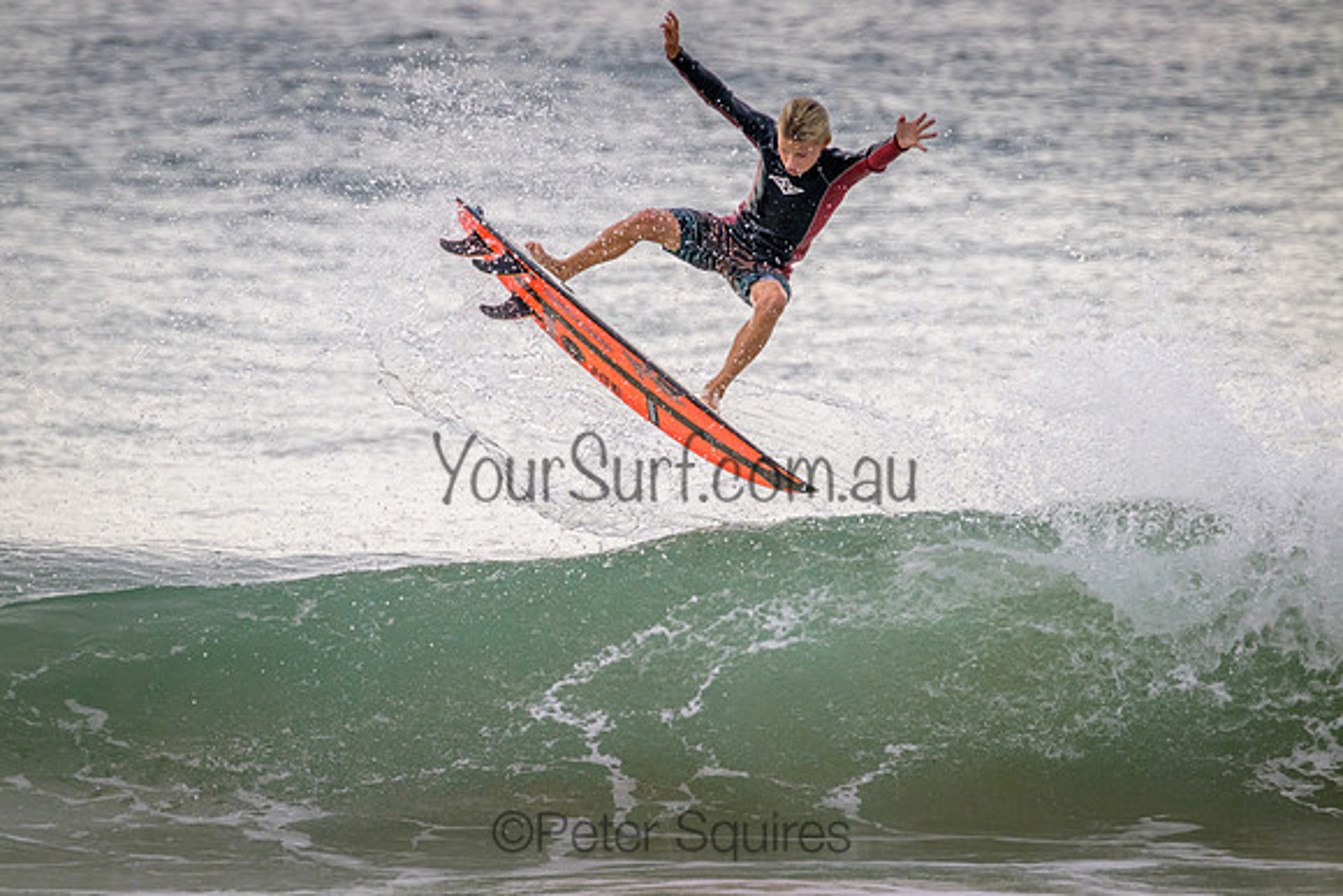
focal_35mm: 800
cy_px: 448
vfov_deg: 1.7
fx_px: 29850
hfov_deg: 2.6
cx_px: 672
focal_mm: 800
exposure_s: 1/2000
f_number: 11
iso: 1400
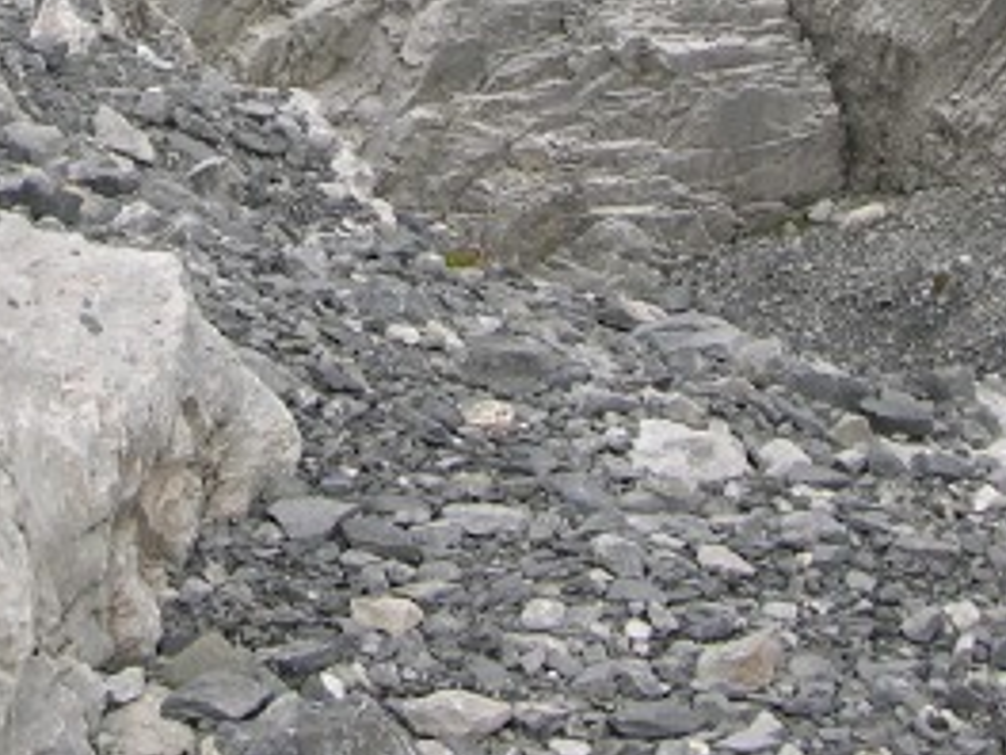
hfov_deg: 14.4
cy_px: -275
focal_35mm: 136
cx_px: 202
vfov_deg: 10.6
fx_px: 3952
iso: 50
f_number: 4
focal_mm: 8.9
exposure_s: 1/77.1
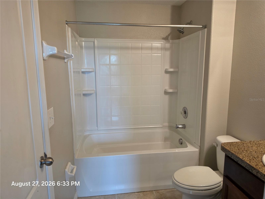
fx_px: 176
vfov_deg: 58.9
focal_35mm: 23
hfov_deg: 73.9
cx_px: 132
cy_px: 100
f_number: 1.4
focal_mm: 6.5
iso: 400
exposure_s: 1/120
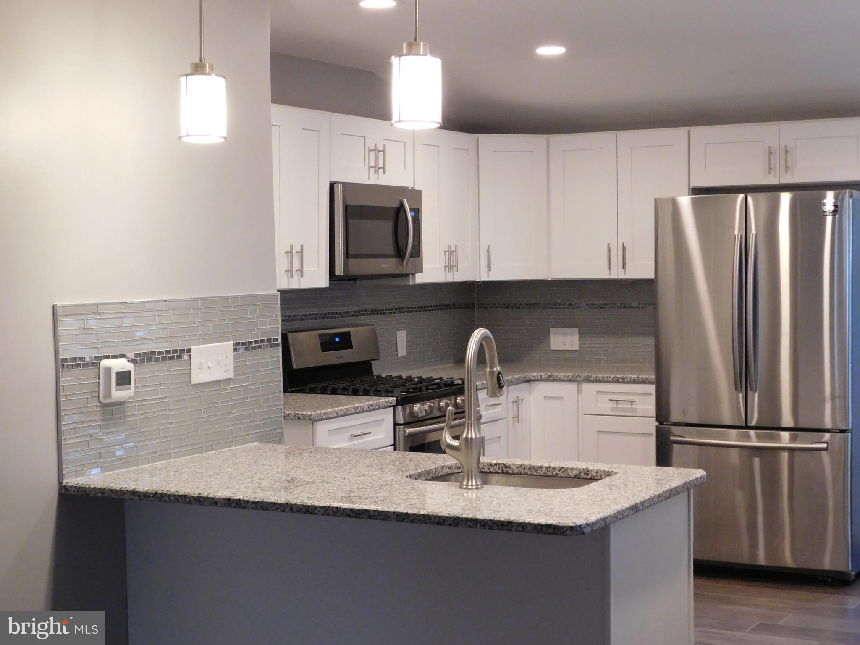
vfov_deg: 24.8
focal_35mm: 59
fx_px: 1466
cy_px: 322
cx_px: 430
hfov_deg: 32.7
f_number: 4
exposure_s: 1/20
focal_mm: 10.4
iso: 400
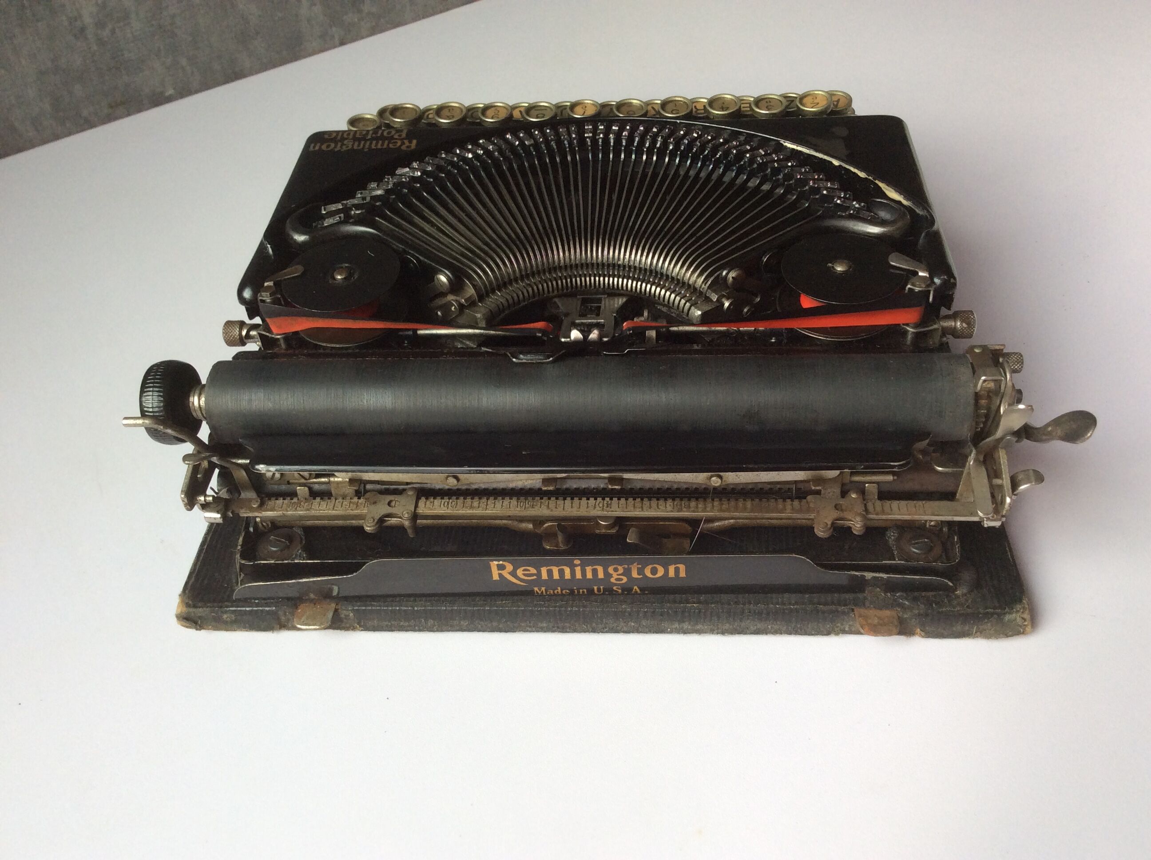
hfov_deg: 56.9
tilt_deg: -44.8
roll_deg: +7.0
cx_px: 576
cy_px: 430
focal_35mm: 32
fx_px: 1062
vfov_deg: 44.1
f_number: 2.4
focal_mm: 3.3
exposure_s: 1/100
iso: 40
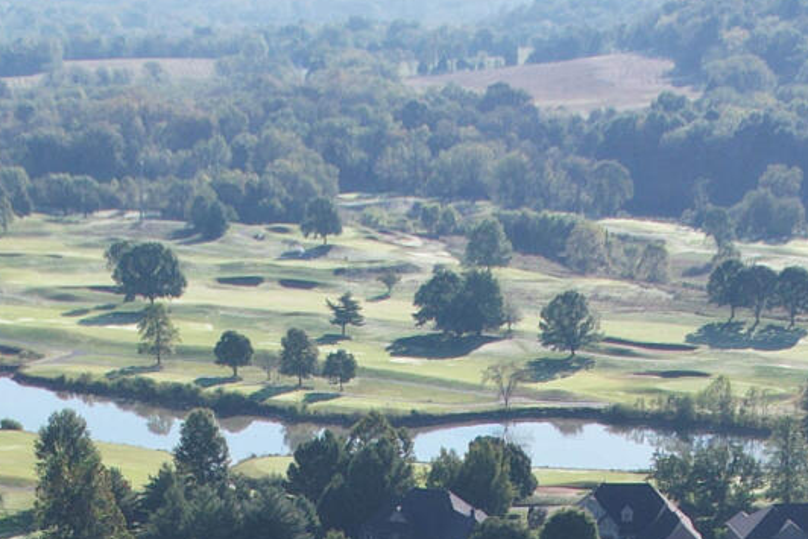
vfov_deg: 9.9
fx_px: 2784
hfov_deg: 16.5
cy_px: 1240
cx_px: 469
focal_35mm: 124
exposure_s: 1/1250
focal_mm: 8.38
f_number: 2.8
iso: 110
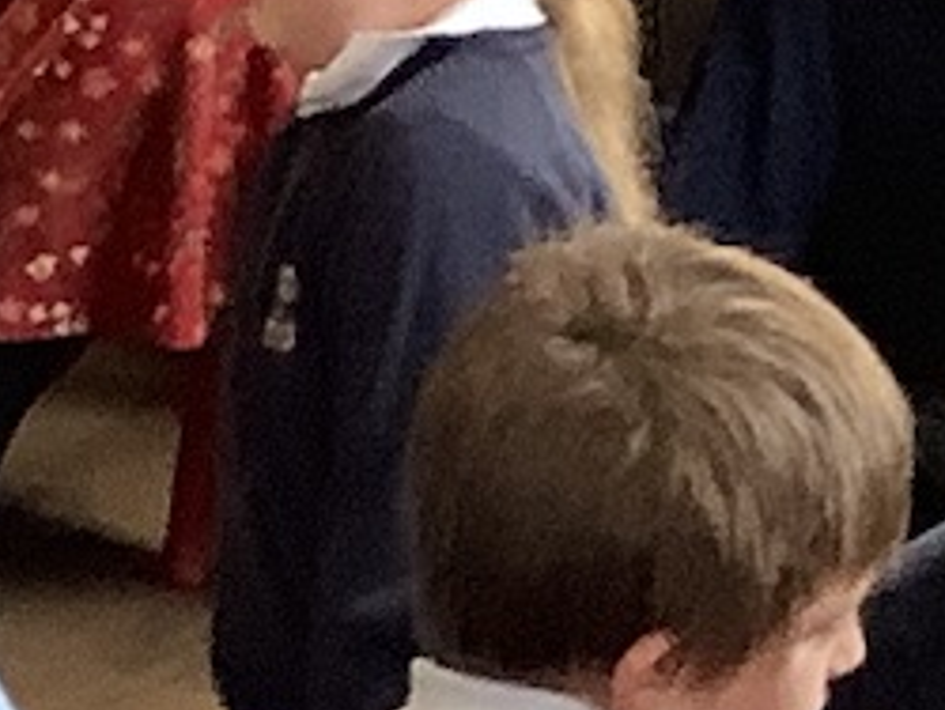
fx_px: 6777
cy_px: 1326
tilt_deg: -24.0
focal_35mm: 248
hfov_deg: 7.9
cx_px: -344
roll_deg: -1.7
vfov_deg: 5.9
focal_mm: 3.3
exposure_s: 1/50
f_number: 2.4
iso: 100
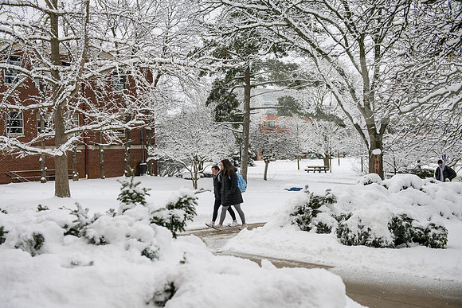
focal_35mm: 44
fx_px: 565
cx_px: 231
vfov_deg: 30.5
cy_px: 154
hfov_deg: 44.5
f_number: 4
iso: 320
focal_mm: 44
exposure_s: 1/320
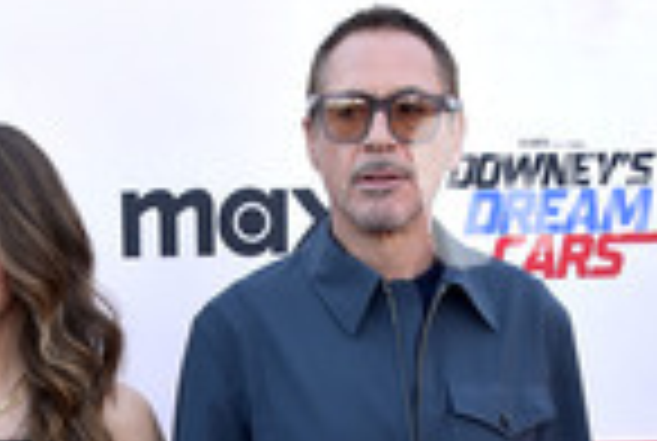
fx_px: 1701
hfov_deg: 21.8
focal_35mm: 93
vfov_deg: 13.1
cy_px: 837
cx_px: 236
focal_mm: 34
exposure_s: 1/250
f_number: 6.3
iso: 200
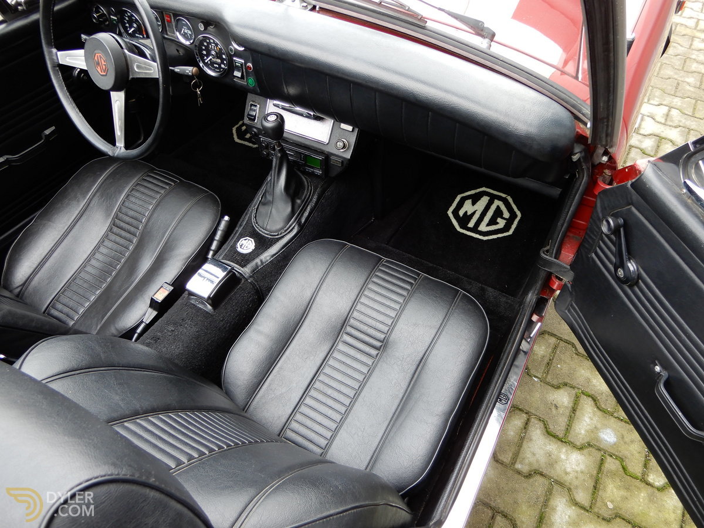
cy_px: 264
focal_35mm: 24
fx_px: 488
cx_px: 352
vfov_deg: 56.8
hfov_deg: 71.6
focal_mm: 4.3
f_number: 3.4
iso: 80
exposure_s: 1/30
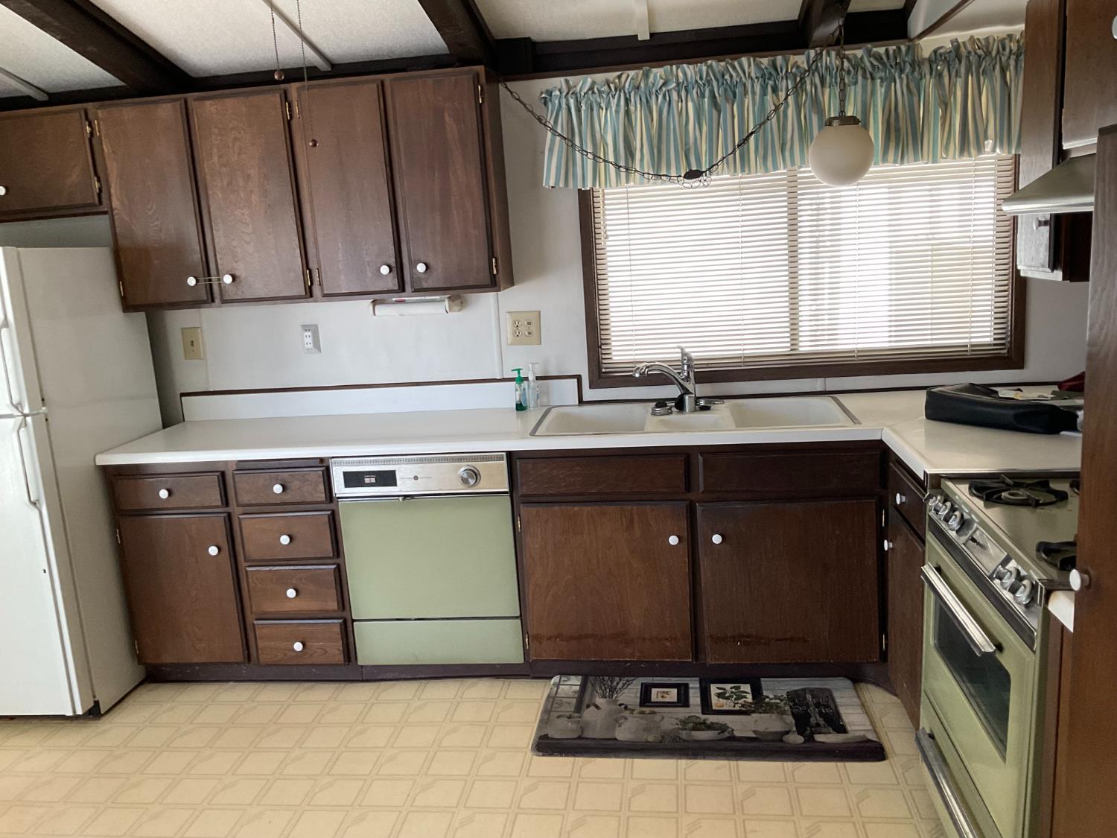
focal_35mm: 29
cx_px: 558
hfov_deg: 61.7
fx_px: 936
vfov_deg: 48.2
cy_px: 419
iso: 100
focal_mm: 3
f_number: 1.8
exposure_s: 1/60
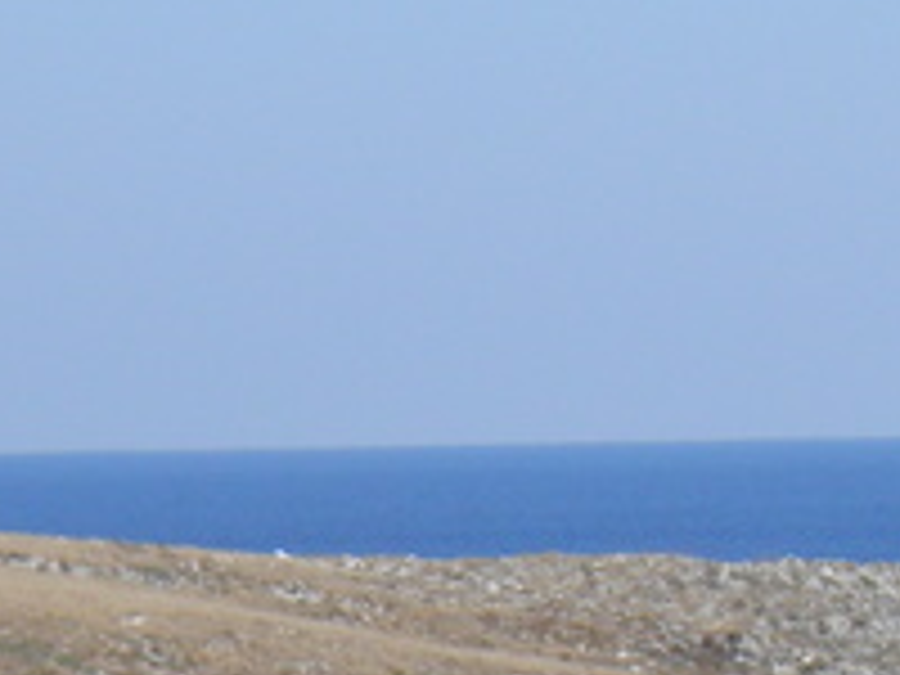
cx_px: -153
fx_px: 13078
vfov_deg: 3.0
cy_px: 837
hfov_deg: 3.9
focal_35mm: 503
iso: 50
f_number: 5.7
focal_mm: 22.6
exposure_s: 1/320
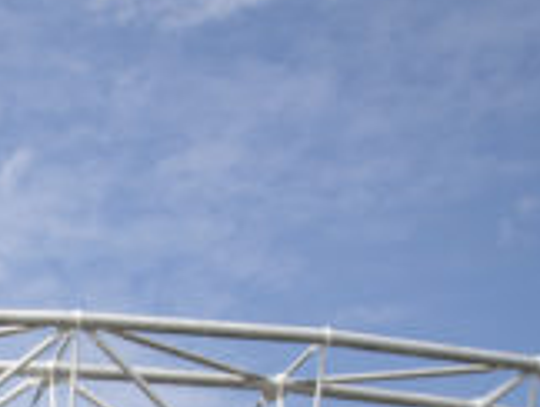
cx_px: -307
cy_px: 727
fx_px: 1390
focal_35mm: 89
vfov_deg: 14.6
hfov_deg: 18.9
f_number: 2.8
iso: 100
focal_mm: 20
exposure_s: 1/2500
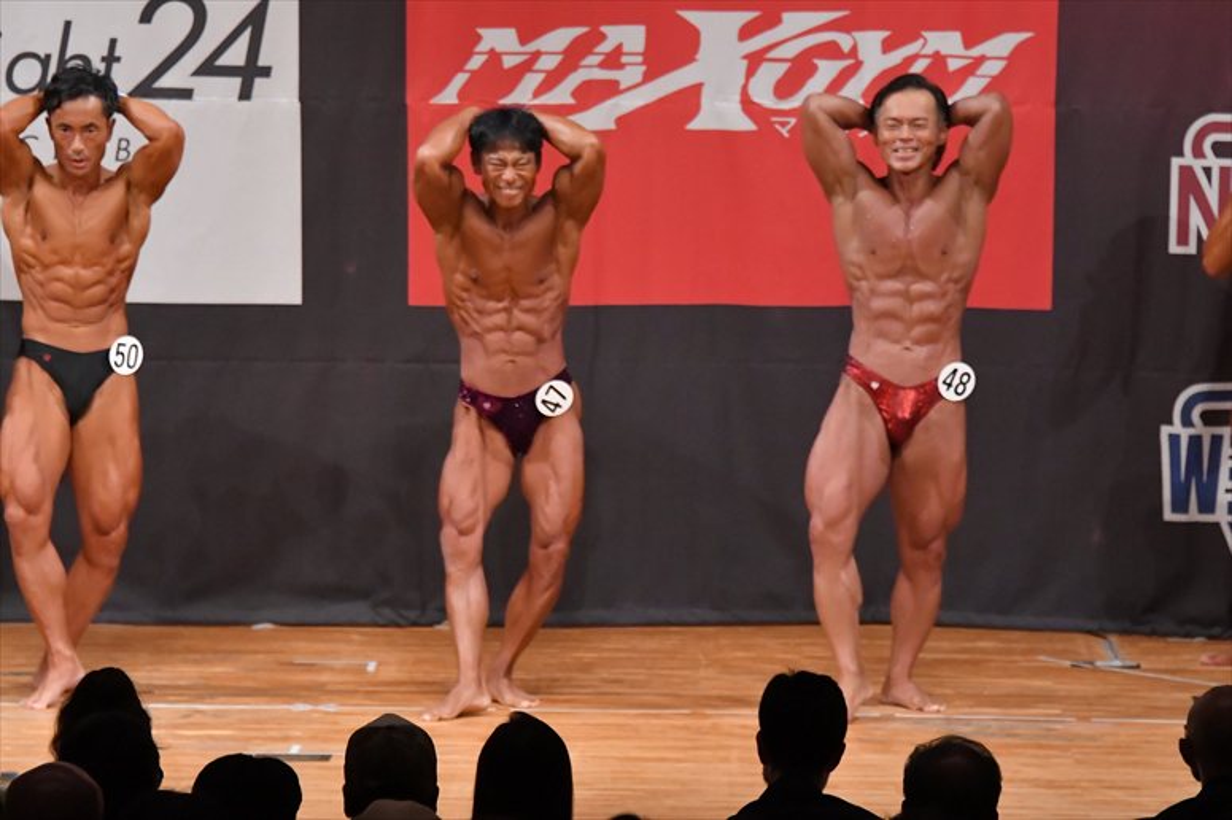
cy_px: 410
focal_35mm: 255
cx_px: 616
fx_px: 8723
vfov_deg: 5.4
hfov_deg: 8.1
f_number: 5.6
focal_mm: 170
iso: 8000
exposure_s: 1/400
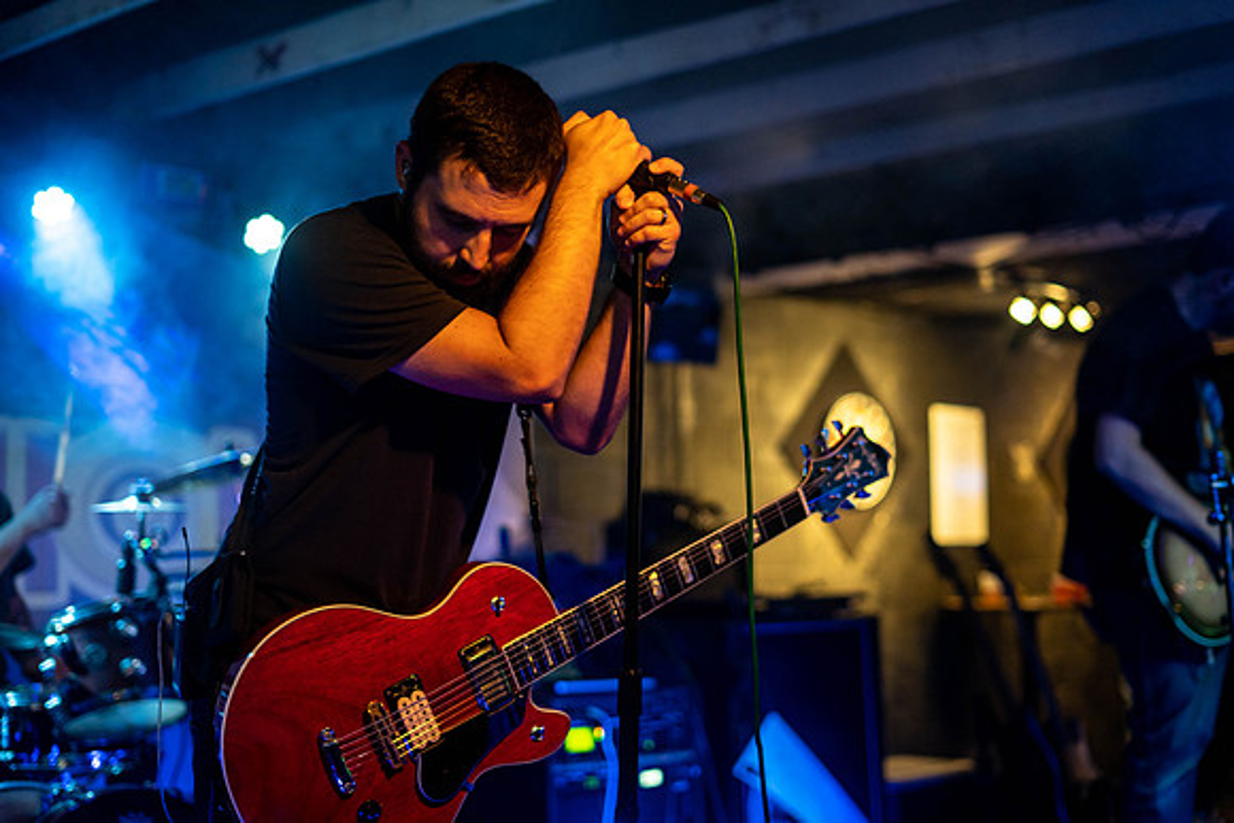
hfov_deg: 39.6
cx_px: 617
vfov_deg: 27.0
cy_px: 412
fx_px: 1714
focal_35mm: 50
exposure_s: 1/100
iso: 800
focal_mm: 50
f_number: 2
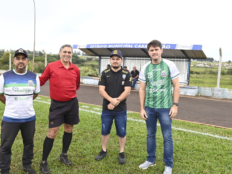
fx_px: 248
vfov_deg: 38.7
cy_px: 88
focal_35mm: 37
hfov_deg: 50.0
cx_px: 99
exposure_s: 1/50
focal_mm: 30
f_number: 6.3
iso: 200
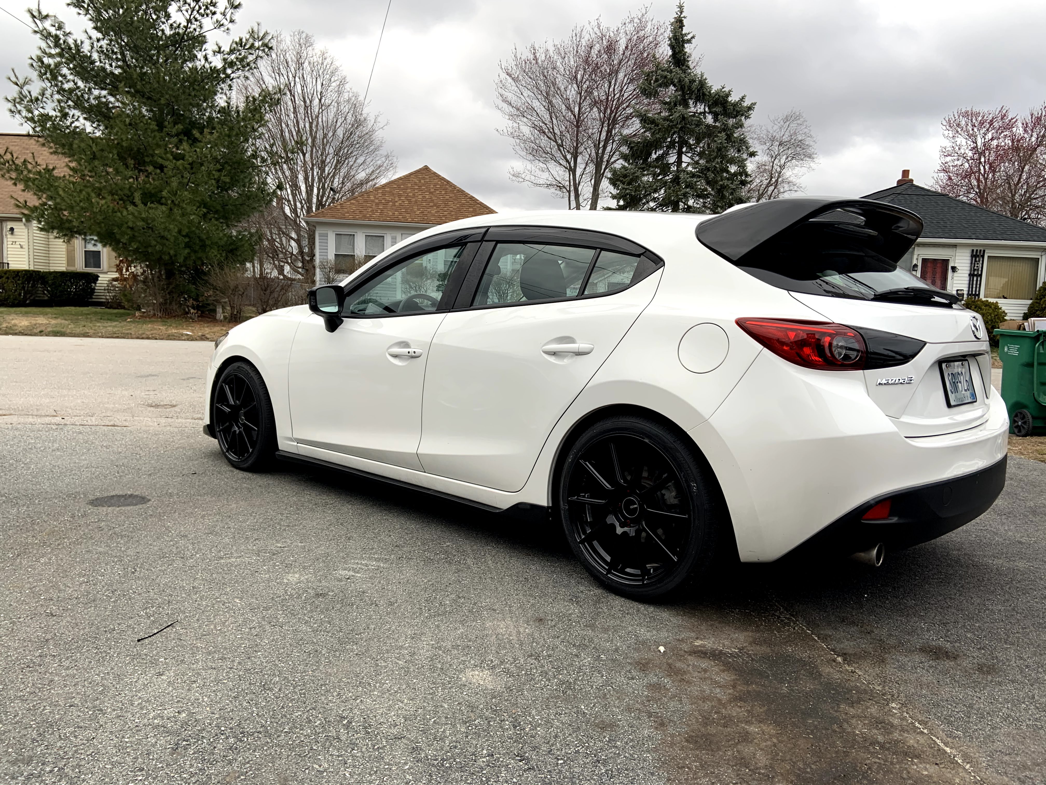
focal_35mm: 26
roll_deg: -2.2
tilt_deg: -5.4
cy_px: 392
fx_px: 786
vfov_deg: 53.1
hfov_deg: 67.3
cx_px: 523
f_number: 1.8
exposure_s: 1/122
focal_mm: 4.25
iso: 25
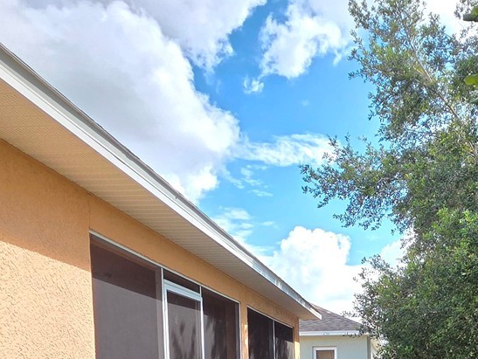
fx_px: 525
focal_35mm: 38
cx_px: 413
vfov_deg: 32.6
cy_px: 405
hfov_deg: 45.2
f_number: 1.9
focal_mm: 2.2
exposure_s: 1/667
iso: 40
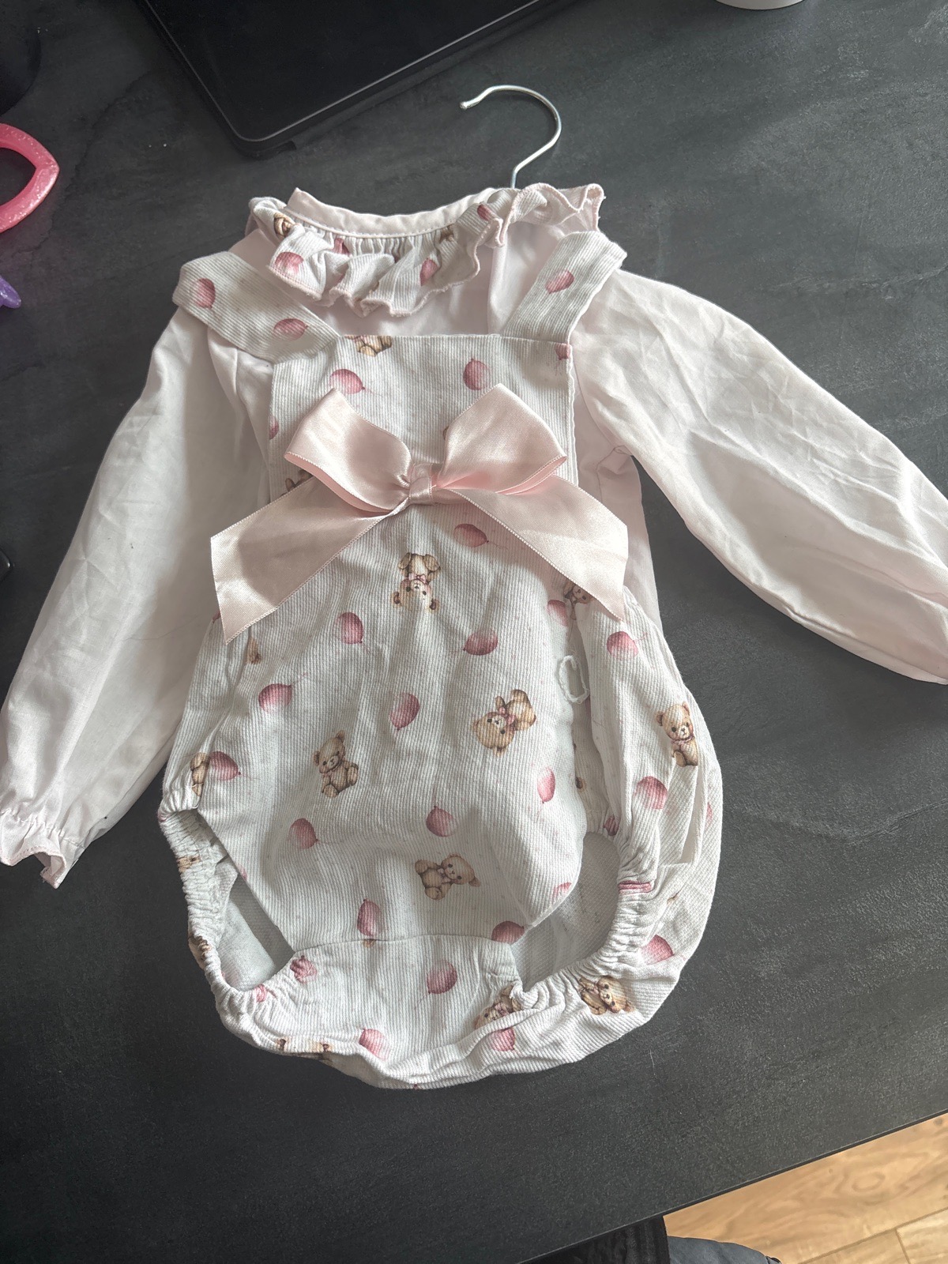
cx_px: 474
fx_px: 949
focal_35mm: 26
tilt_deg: -72.7
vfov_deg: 67.3
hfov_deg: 53.1
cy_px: 632
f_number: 1.6
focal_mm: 5.96
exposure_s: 1/110
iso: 125
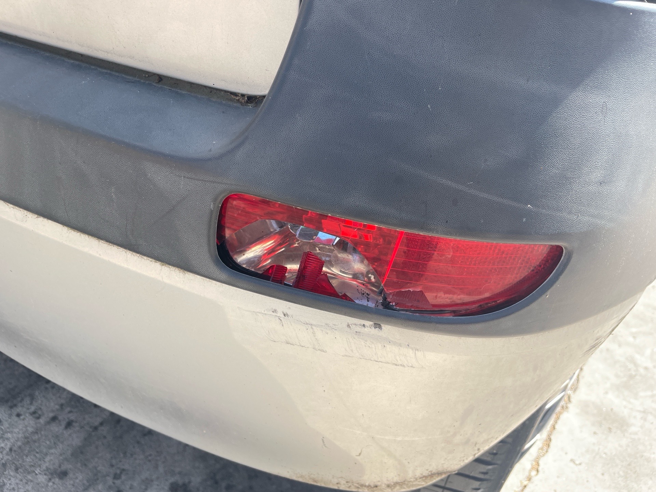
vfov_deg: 53.1
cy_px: 246
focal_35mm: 26
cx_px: 328
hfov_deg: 67.3
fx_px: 493
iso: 32
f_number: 1.6
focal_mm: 4.2
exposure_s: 1/584
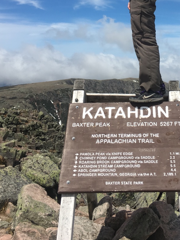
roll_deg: +0.9
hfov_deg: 28.6
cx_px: 137
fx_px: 347
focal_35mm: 50
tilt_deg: +4.6
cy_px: 38
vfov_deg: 36.5
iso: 25
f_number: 2.2
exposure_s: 1/2959
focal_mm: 4.15
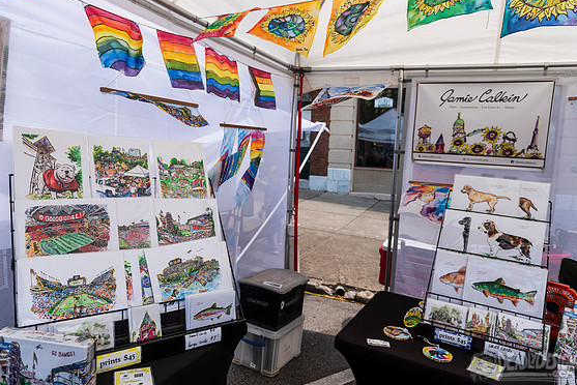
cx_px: 292
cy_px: 188
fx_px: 401
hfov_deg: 71.5
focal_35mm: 25
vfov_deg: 51.3
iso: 50
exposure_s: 1/400
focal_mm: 24
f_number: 4
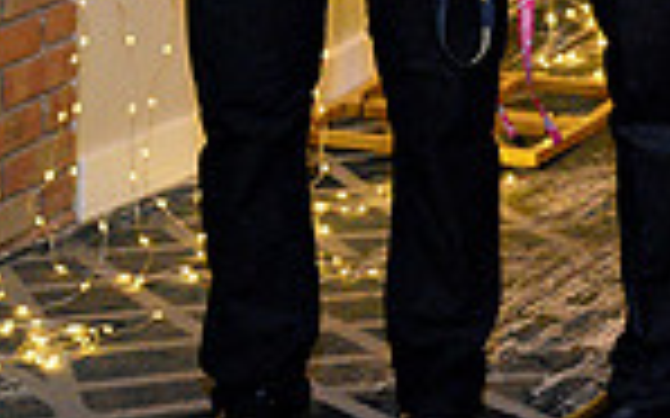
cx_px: 949
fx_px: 3468
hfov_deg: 10.7
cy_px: -380
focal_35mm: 190
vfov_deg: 6.7
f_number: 5.6
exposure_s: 1/125
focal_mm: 48
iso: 3200
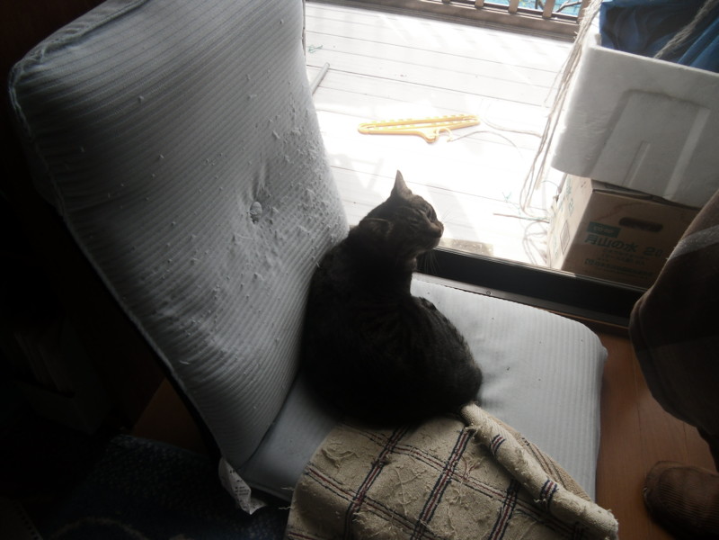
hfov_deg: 65.3
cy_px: 270
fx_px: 561
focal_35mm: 27
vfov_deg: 51.4
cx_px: 360
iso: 100
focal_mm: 4.9
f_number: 3.2
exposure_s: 1/200
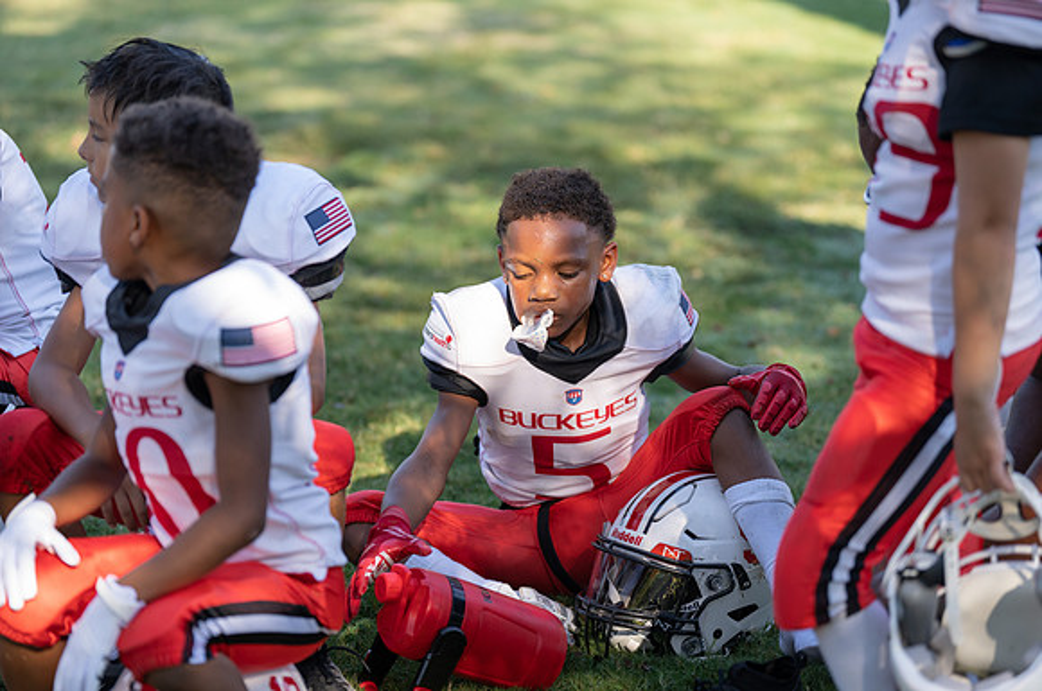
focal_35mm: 109
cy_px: 346
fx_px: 3155
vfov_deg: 12.5
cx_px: 521
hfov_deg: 18.8
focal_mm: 109
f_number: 2.8
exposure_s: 1/1000
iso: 320
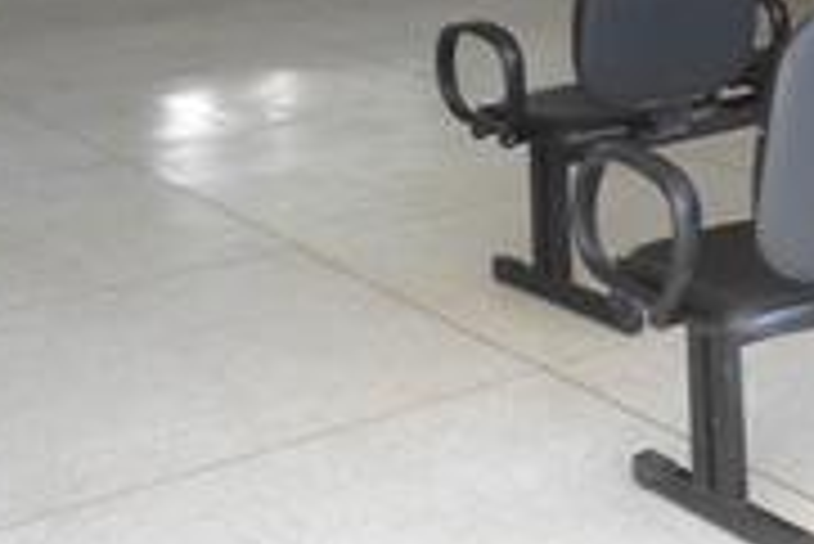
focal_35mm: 82
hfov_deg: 21.9
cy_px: -128
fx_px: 1856
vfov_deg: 16.0
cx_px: 1102
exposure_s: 1/30
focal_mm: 4.6
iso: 80
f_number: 3.2
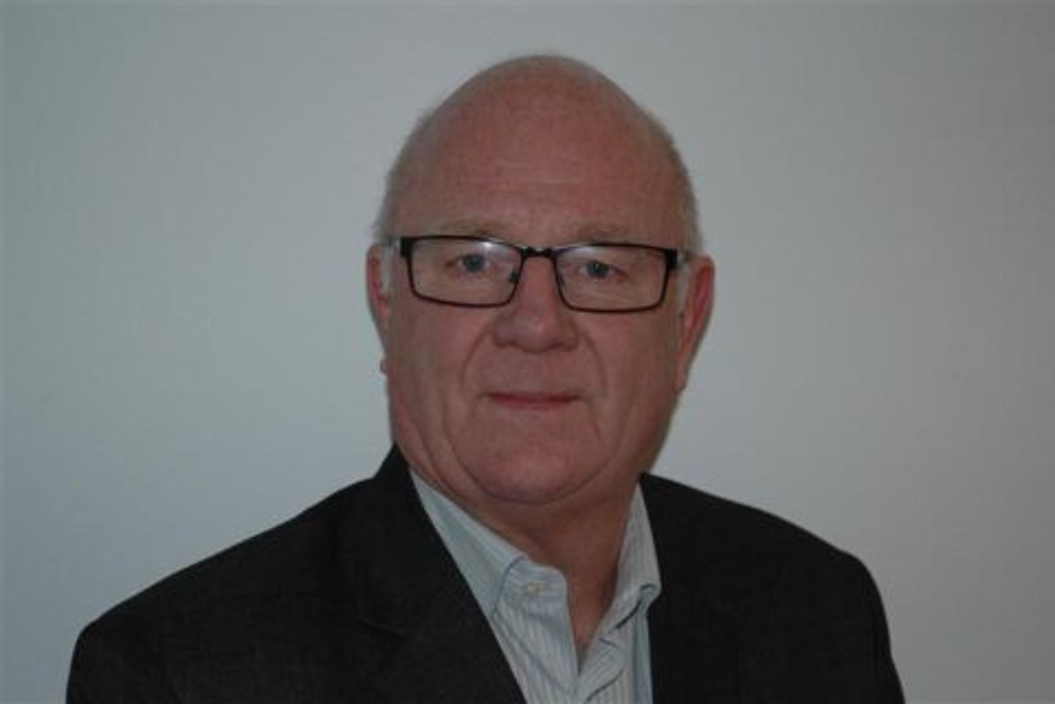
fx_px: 2198
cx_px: 528
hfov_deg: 27.0
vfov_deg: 18.2
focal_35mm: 75
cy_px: 352
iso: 400
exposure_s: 1/60
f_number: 4.5
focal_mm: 50
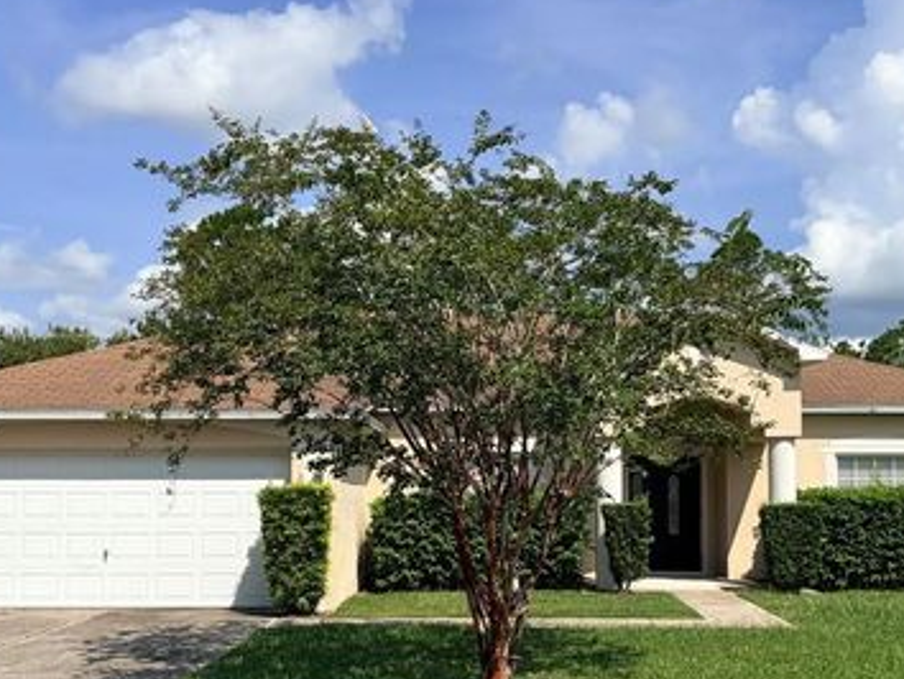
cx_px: 495
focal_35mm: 47
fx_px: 1228
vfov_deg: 30.8
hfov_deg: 40.4
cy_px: 416
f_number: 1.6
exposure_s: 1/6993
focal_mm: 5.96
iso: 64
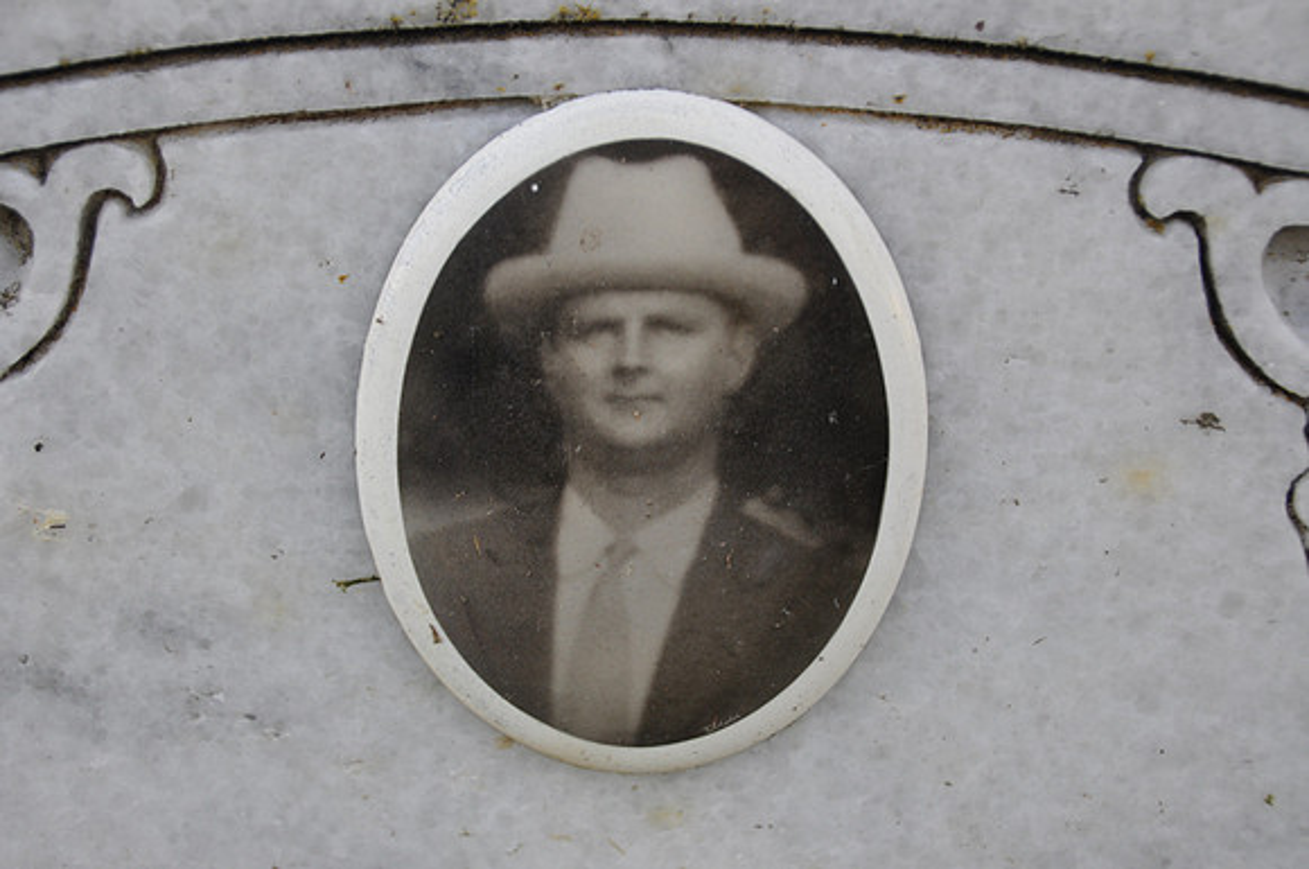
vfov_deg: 16.2
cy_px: 434
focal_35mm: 84
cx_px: 654
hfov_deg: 24.2
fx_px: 3050
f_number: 5.6
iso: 400
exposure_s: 1/500
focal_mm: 56
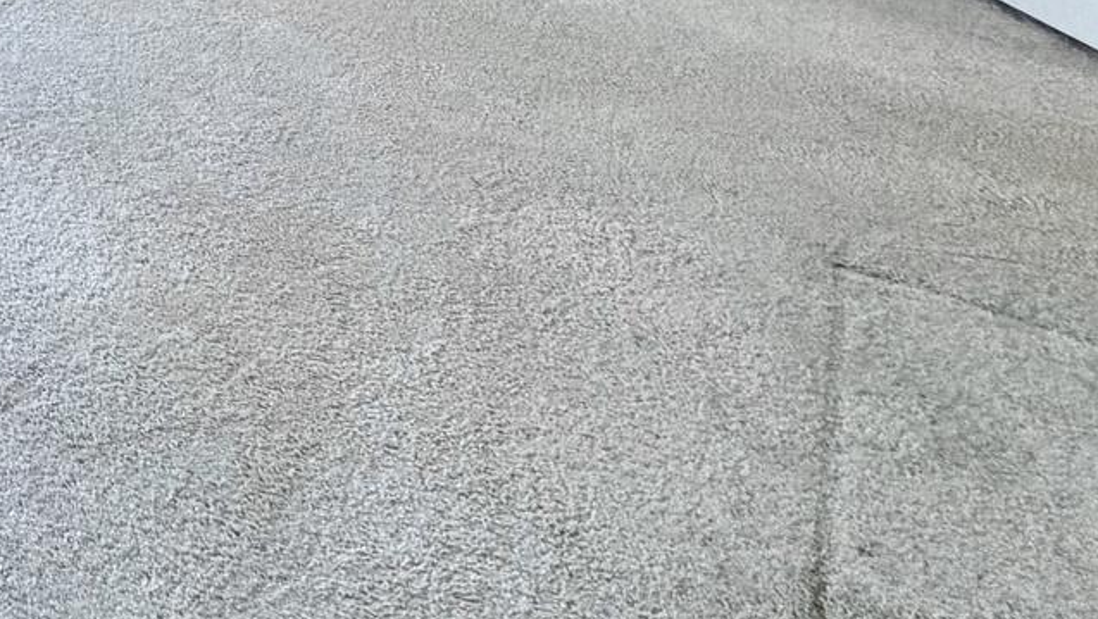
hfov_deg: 32.0
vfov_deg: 17.6
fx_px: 1427
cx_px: -331
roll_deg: +0.0
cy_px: -612
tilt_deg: -1.1
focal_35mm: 49
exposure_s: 1/121
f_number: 2.2
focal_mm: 2.22
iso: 250
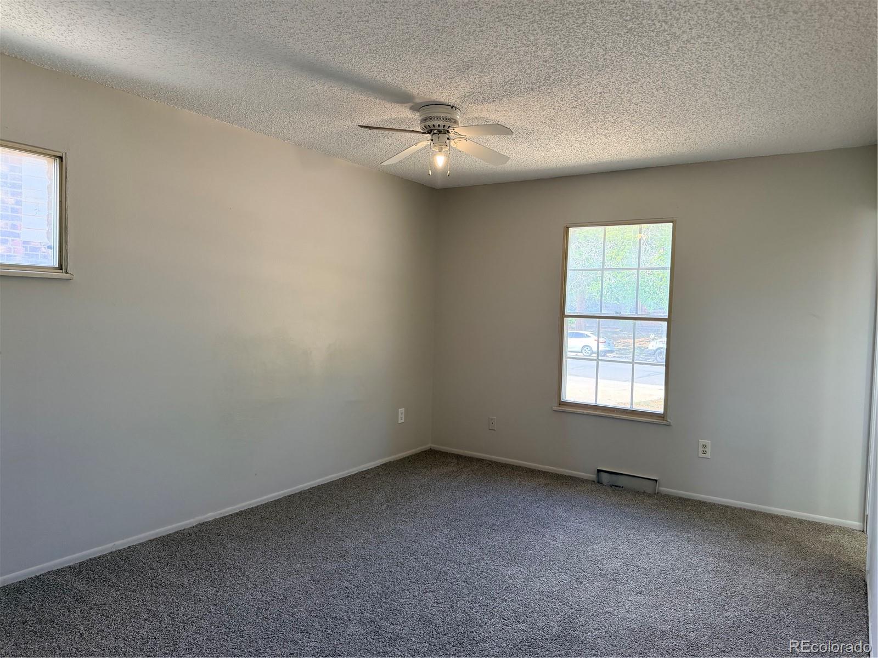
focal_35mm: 24
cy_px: 329
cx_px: 439
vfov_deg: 56.8
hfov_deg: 71.6
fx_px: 609
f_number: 1.78
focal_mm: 6.76
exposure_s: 1/178
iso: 200
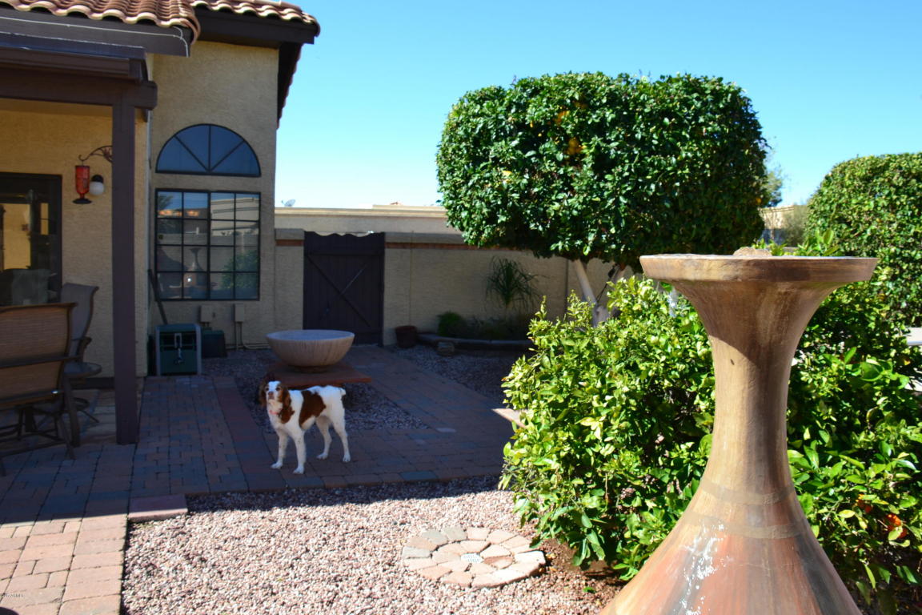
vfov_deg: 47.9
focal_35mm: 27
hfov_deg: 67.4
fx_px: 691
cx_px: 461
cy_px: 308
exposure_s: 1/250
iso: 400
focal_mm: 18
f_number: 10
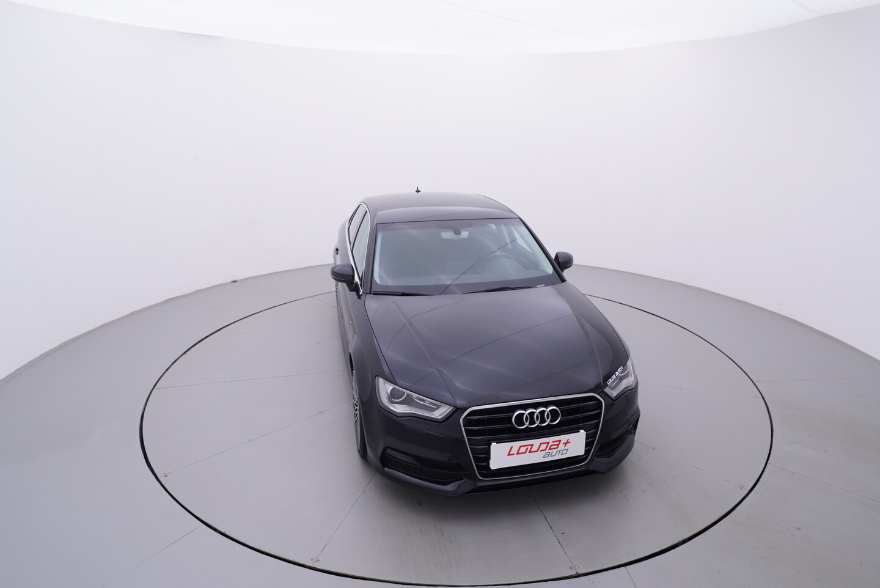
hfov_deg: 77.3
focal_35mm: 22
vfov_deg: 56.2
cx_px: 440
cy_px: 294
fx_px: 550
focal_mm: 15
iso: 200
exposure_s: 1/80
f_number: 5
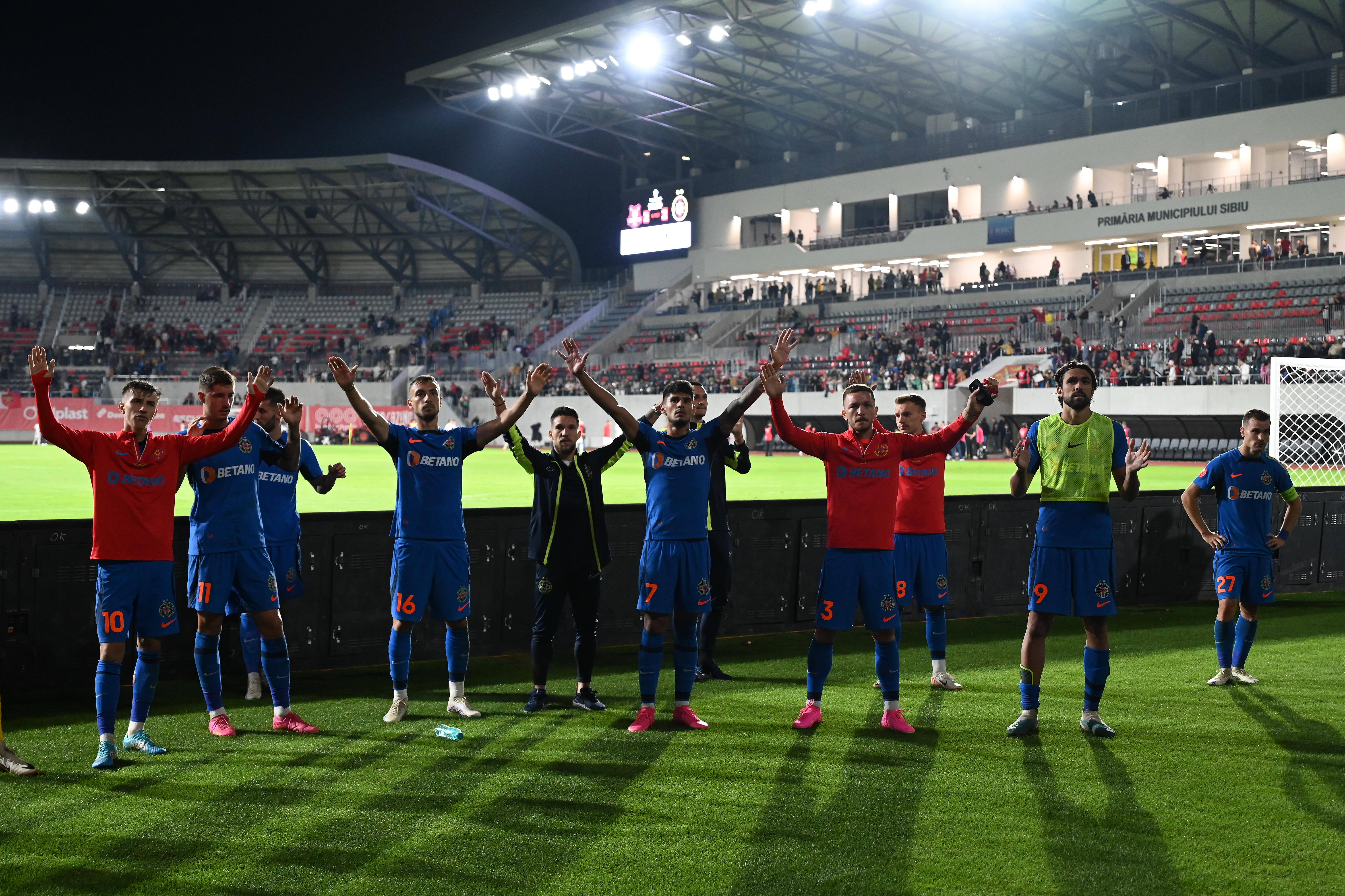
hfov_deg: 42.7
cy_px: 448
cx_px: 672
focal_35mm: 46
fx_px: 1719
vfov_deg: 29.2
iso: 4000
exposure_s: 1/500
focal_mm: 46
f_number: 4
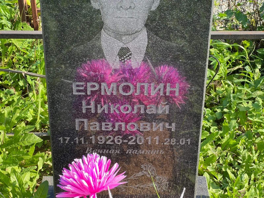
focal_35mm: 77
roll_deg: -1.4
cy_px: 99
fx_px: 587
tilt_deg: -35.0
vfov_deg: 19.1
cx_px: 132
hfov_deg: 25.3
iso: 32
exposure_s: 1/99
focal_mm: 9
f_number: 2.8
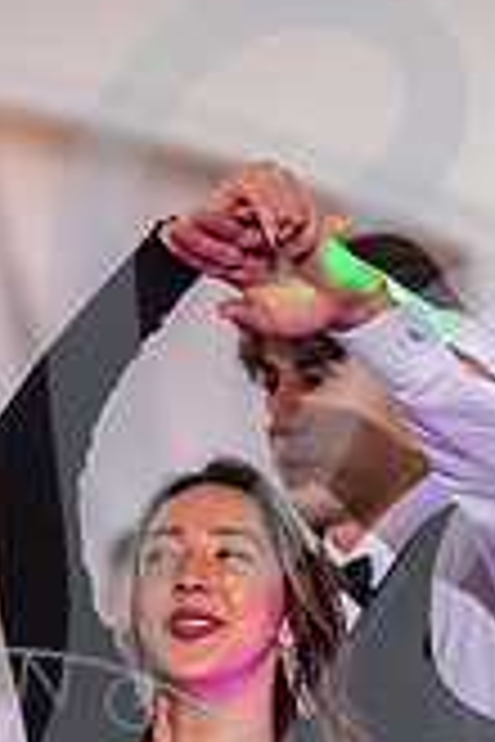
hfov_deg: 5.9
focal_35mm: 232
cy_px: 724
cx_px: 198
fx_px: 4785
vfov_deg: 8.8
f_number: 1.8
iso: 400
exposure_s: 1/200
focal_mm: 85
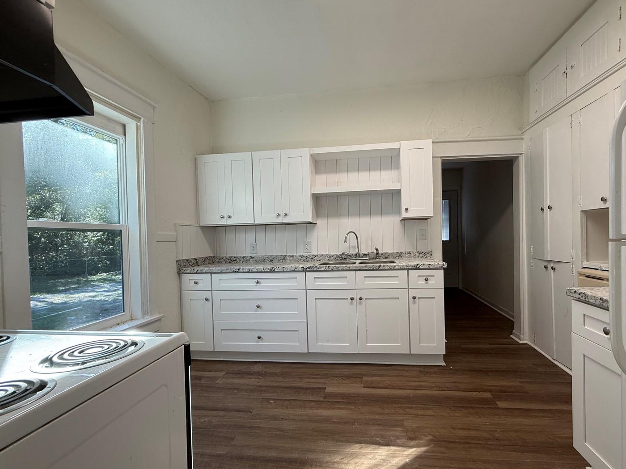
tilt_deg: -0.5
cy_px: 242
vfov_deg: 78.1
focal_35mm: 16
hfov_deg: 94.2
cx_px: 341
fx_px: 289
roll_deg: +2.1
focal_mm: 2.22
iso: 100
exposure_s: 1/120
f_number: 2.2
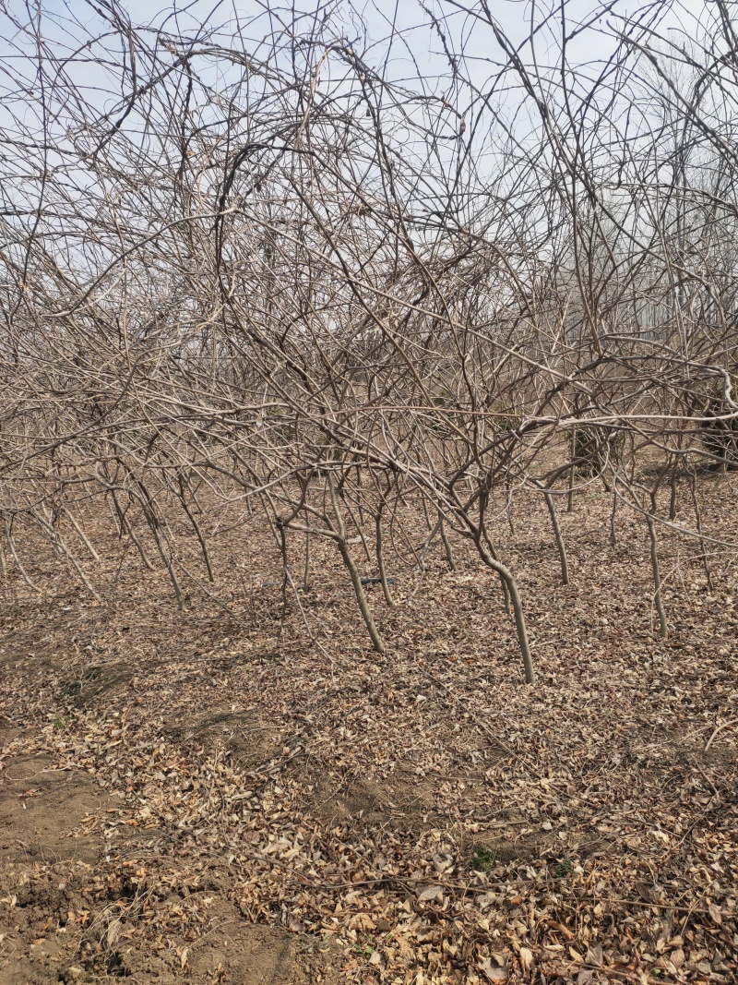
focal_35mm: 23
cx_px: 369
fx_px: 654
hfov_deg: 58.9
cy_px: 492
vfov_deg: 73.9
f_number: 1.79
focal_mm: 4.76
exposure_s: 1/1902
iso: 56
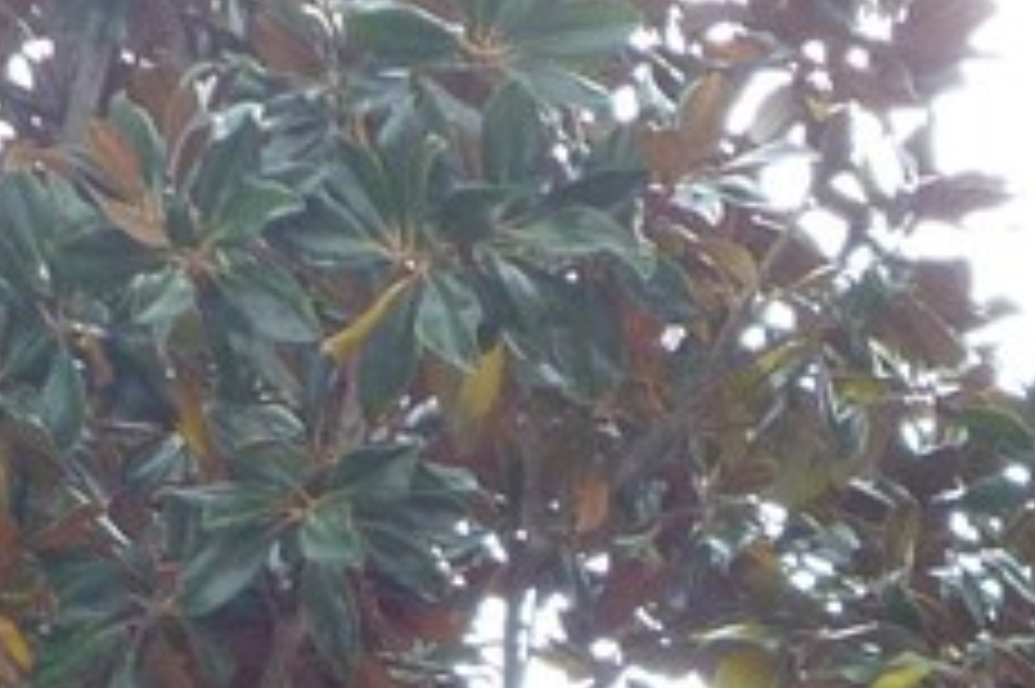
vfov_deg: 6.0
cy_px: 2361
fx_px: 5832
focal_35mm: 203
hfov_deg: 9.7
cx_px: 1782
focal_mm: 5
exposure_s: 1/320
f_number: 3.3
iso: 100
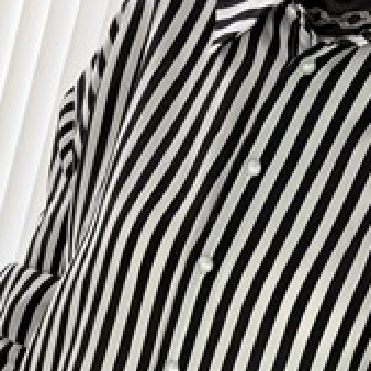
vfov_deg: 16.2
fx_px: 1261
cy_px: 425
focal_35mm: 104
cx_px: 57
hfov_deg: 16.6
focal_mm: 6.76
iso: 64
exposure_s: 1/148
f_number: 1.78
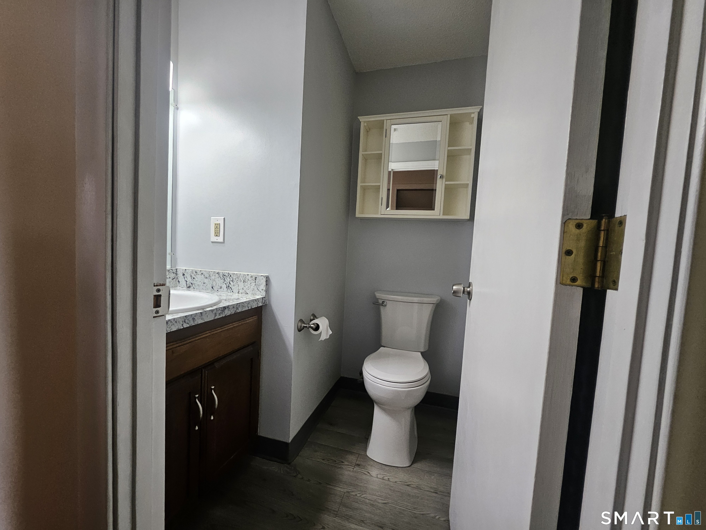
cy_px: 265
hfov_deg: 106.2
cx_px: 353
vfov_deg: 89.9
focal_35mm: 13
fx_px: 265
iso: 160
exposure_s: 1/60
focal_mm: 1.7
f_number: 2.2
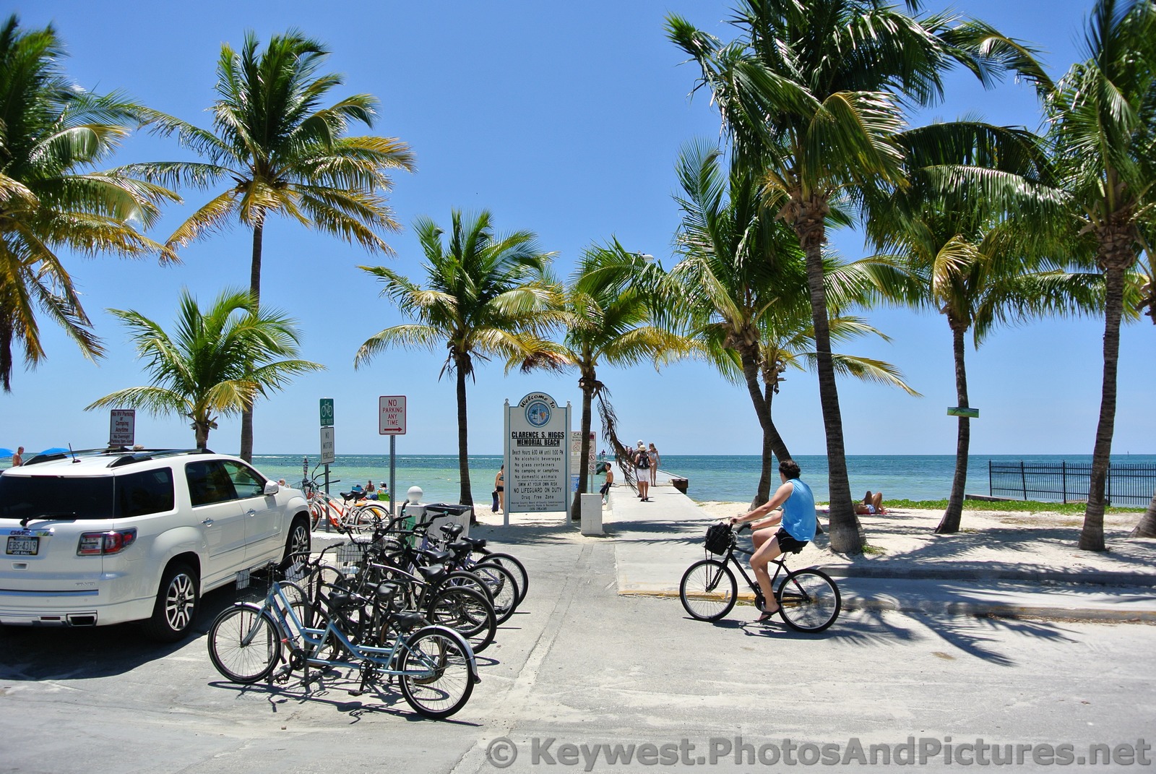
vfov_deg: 48.0
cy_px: 387
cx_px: 578
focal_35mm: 27
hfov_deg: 67.3
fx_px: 868
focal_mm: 10
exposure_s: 1/800
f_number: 5
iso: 100
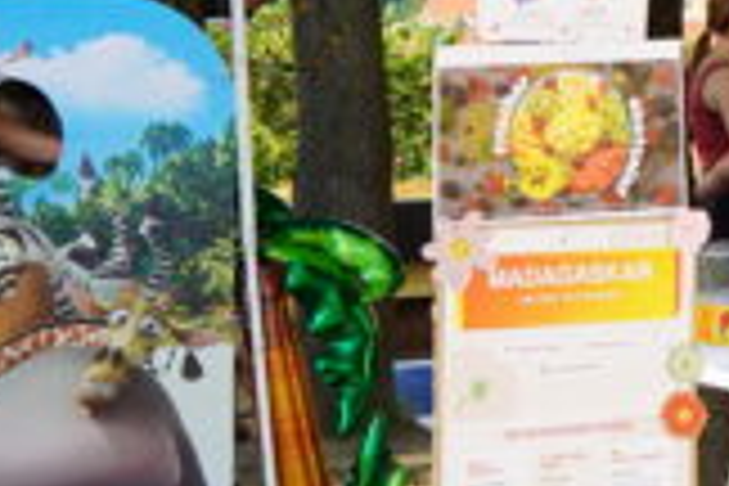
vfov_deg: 7.6
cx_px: 1692
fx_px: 3645
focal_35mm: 180
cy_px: 130
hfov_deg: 10.1
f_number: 8
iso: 3200
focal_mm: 38
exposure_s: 1/2000
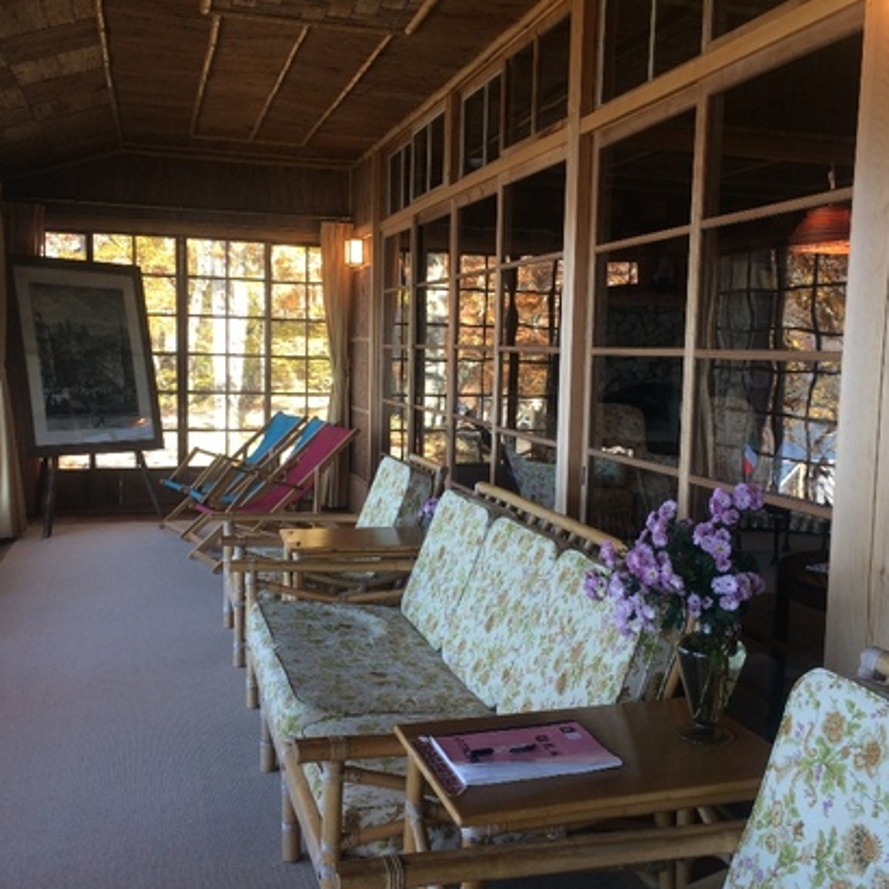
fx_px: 1017
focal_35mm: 35
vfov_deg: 47.2
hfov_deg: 47.2
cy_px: 453
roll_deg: -1.1
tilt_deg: -4.8
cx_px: 473
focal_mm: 4.15
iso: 50
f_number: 2.2
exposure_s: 1/60
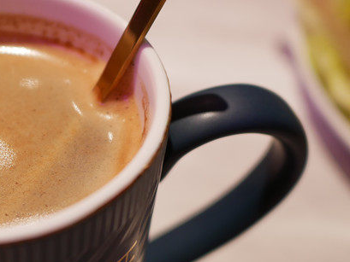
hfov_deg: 28.0
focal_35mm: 66
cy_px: 131
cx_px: 16
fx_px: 668
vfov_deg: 22.3
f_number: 1.7
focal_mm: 15
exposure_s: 1/80
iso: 200
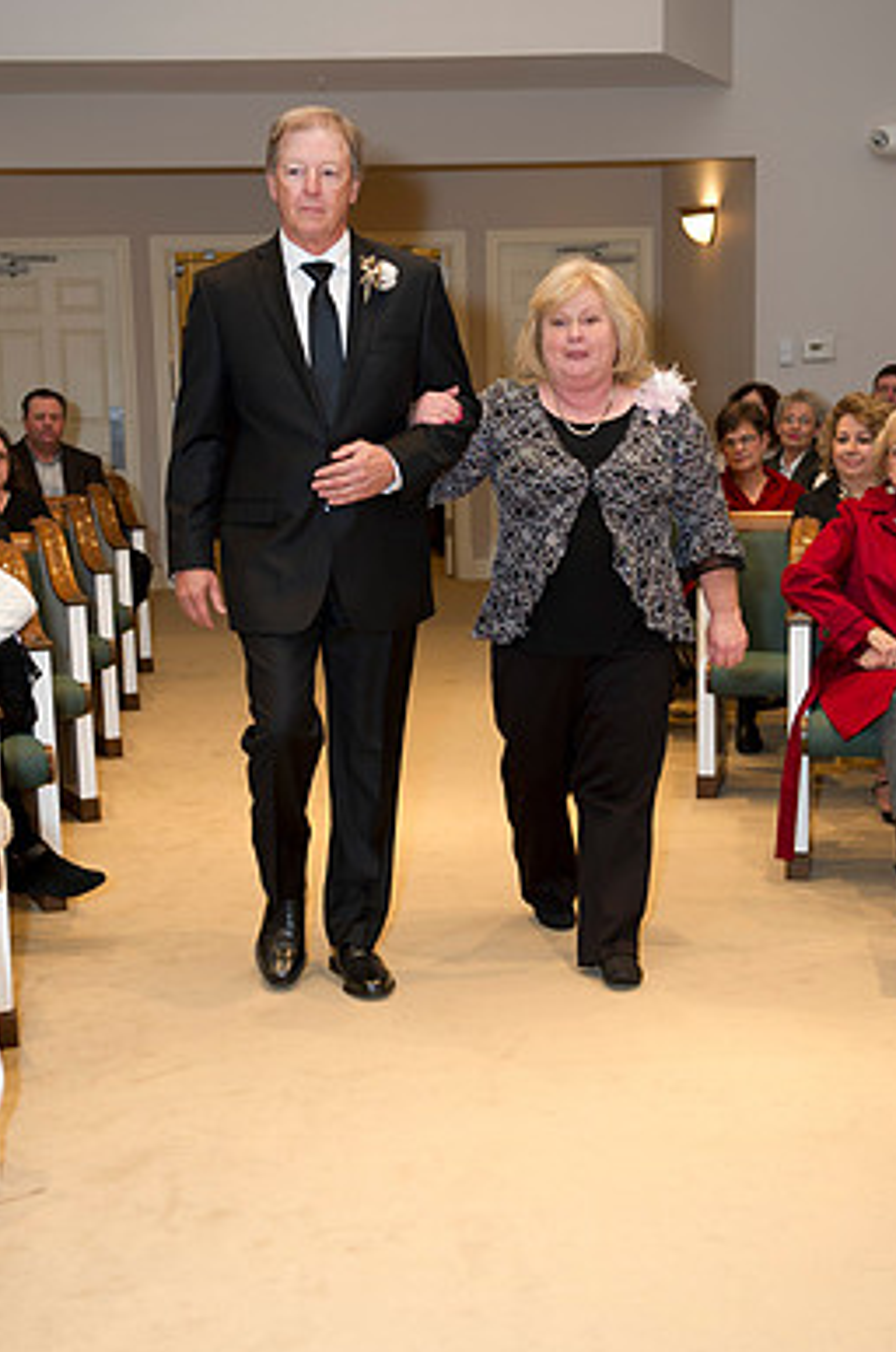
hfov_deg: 24.1
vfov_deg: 35.7
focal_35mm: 56
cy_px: 690
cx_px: 408
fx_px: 2098
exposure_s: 1/80
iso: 1250
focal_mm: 48
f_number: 4
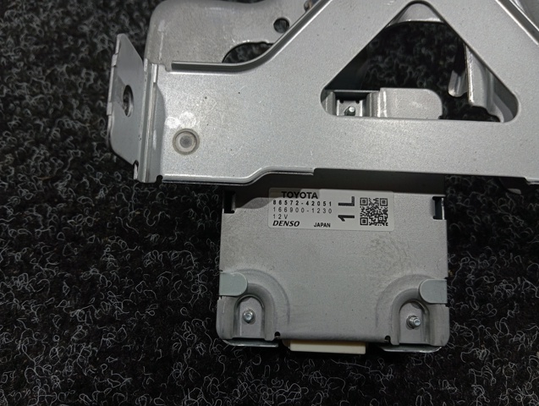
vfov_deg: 49.9
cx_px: 270
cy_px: 203
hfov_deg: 63.4
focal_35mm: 28
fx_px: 437
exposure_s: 1/50
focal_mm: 4.22
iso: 69
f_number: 1.8
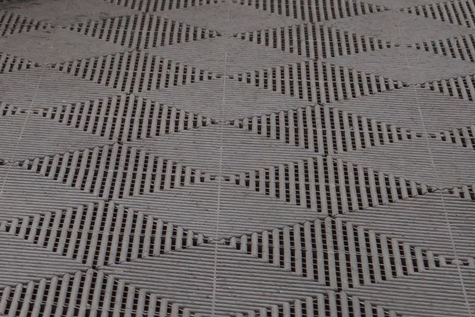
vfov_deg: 7.7
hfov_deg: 10.9
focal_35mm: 170
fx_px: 2243
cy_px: -361
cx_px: -520
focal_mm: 32
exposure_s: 1/160
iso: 1250
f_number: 4.5
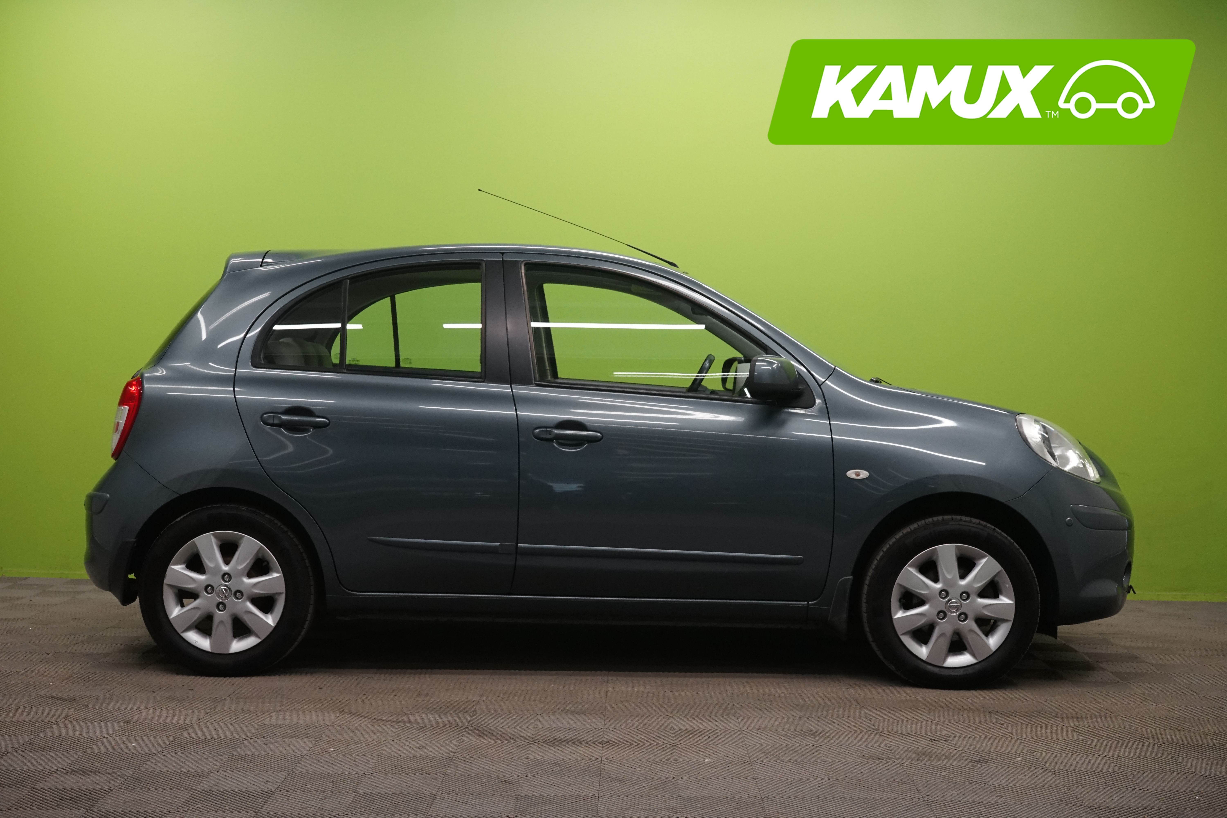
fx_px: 1670
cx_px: 614
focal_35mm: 49
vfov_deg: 27.5
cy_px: 409
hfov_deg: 40.3
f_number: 9
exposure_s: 1/25
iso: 1600
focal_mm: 49
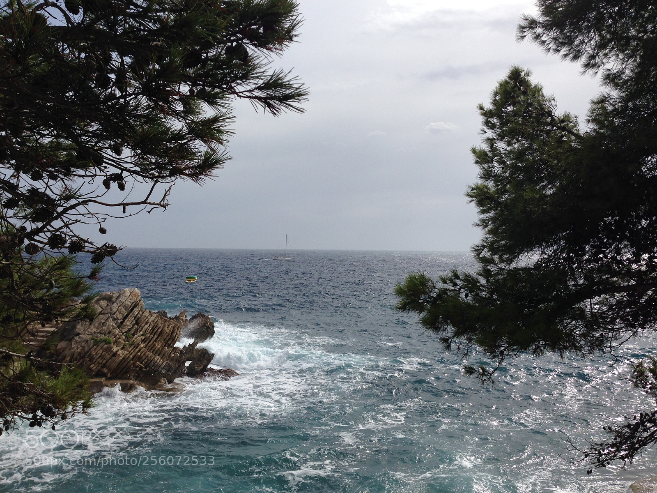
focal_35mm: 33
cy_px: 246
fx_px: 626
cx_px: 328
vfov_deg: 42.9
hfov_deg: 55.4
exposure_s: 1/3390
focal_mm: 4.12
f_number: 2.4
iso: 50
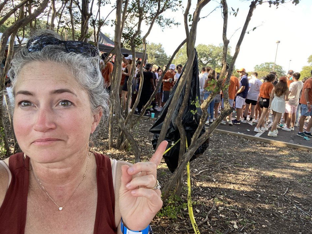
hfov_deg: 69.3
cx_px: 168
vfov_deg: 54.9
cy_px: 111
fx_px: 225
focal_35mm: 25
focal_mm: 2.71
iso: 50
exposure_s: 1/122
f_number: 2.2
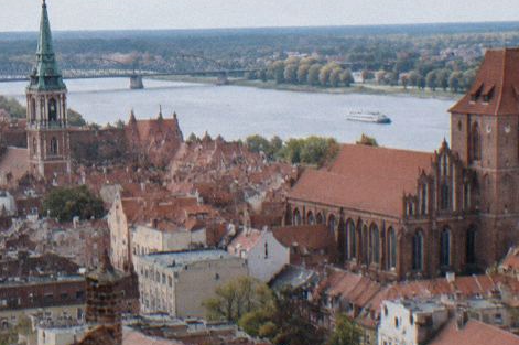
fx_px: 1224
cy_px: 216
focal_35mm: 85
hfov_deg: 23.9
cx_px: 260
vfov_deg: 16.0
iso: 800
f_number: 8
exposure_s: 1/25
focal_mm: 40
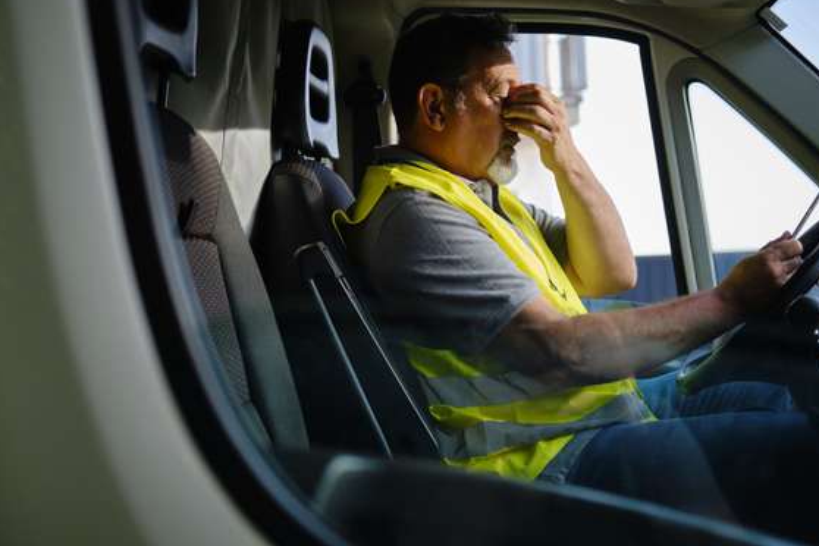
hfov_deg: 35.0
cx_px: 434
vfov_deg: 23.8
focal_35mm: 57
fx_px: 1297
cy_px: 277
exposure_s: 1/250
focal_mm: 35
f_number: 2.2
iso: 160
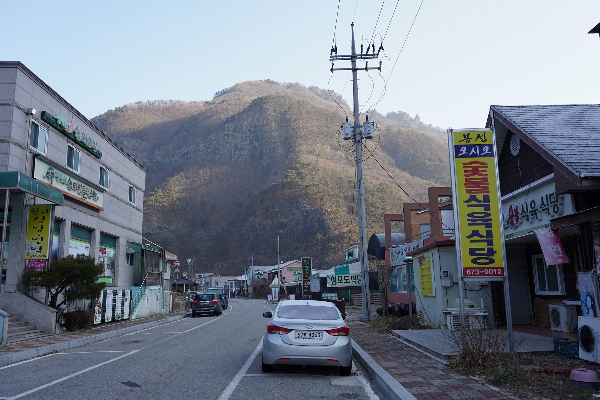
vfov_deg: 46.4
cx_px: 300
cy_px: 200
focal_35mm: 28
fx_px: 467
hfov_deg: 65.5
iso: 100
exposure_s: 1/100
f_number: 6.3
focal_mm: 28
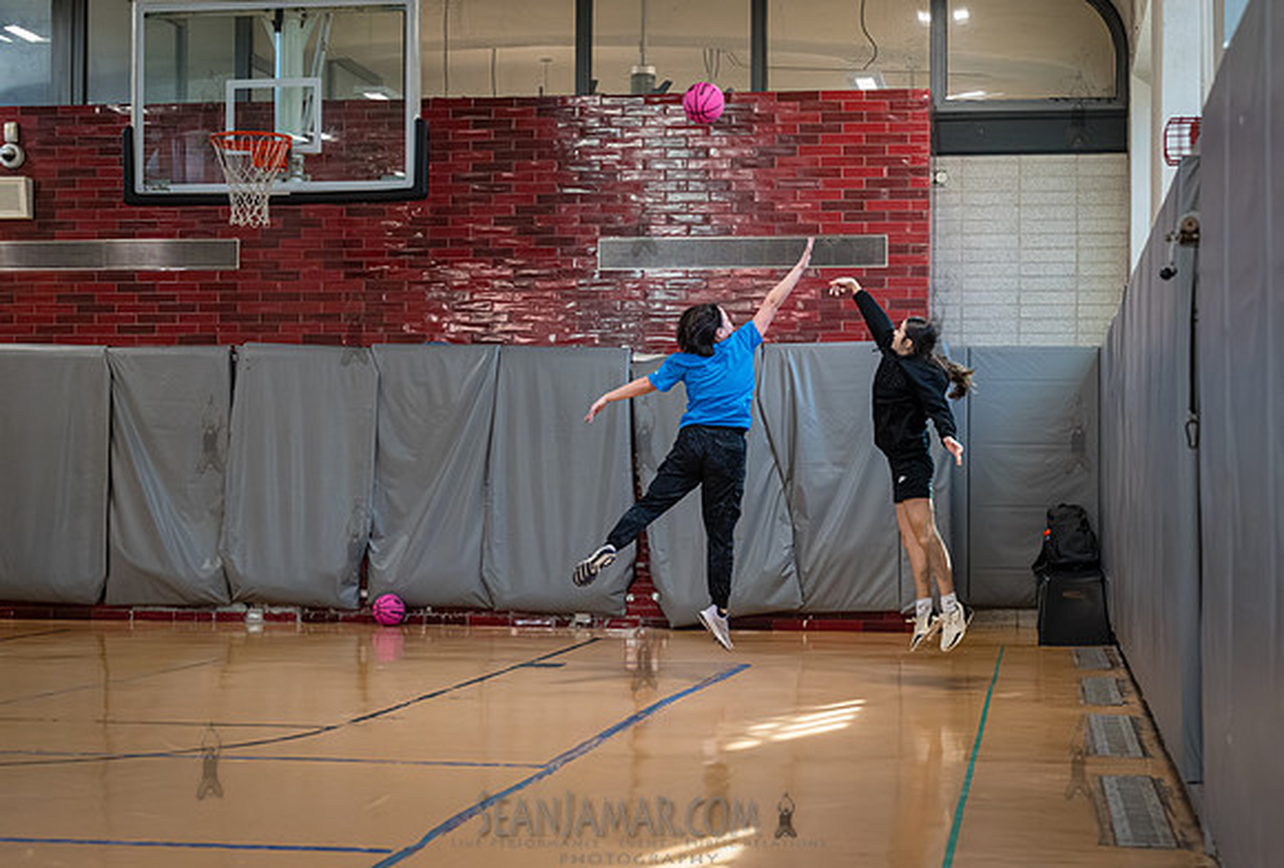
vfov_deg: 21.5
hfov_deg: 31.4
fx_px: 2287
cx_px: 676
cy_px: 450
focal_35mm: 64
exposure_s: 1/1000
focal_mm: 58
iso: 8000
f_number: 4
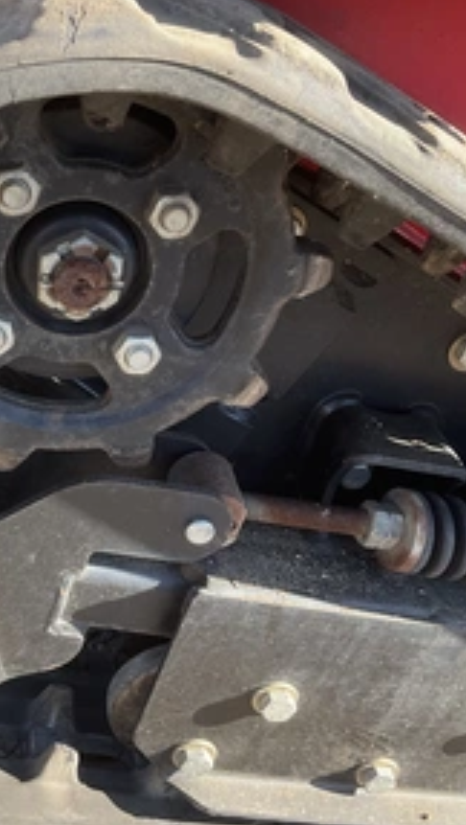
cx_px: 66
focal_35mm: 44
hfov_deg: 26.5
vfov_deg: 46.4
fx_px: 964
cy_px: 417
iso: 25
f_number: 1.8
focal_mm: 3
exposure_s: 1/229
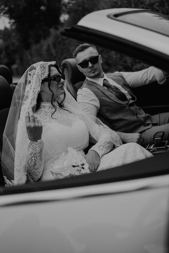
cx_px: 84
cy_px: 126
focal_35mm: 35
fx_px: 246
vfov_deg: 54.4
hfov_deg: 37.9
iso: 100
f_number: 2
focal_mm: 35
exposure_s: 1/320
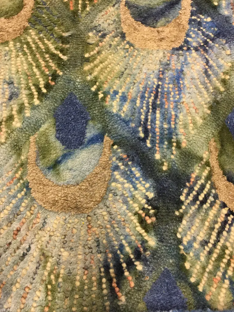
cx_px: 117
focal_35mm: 29
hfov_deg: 48.2
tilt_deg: -74.6
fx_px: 261
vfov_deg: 61.7
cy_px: 156
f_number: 2.2
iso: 64
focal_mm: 4.15
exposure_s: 1/17
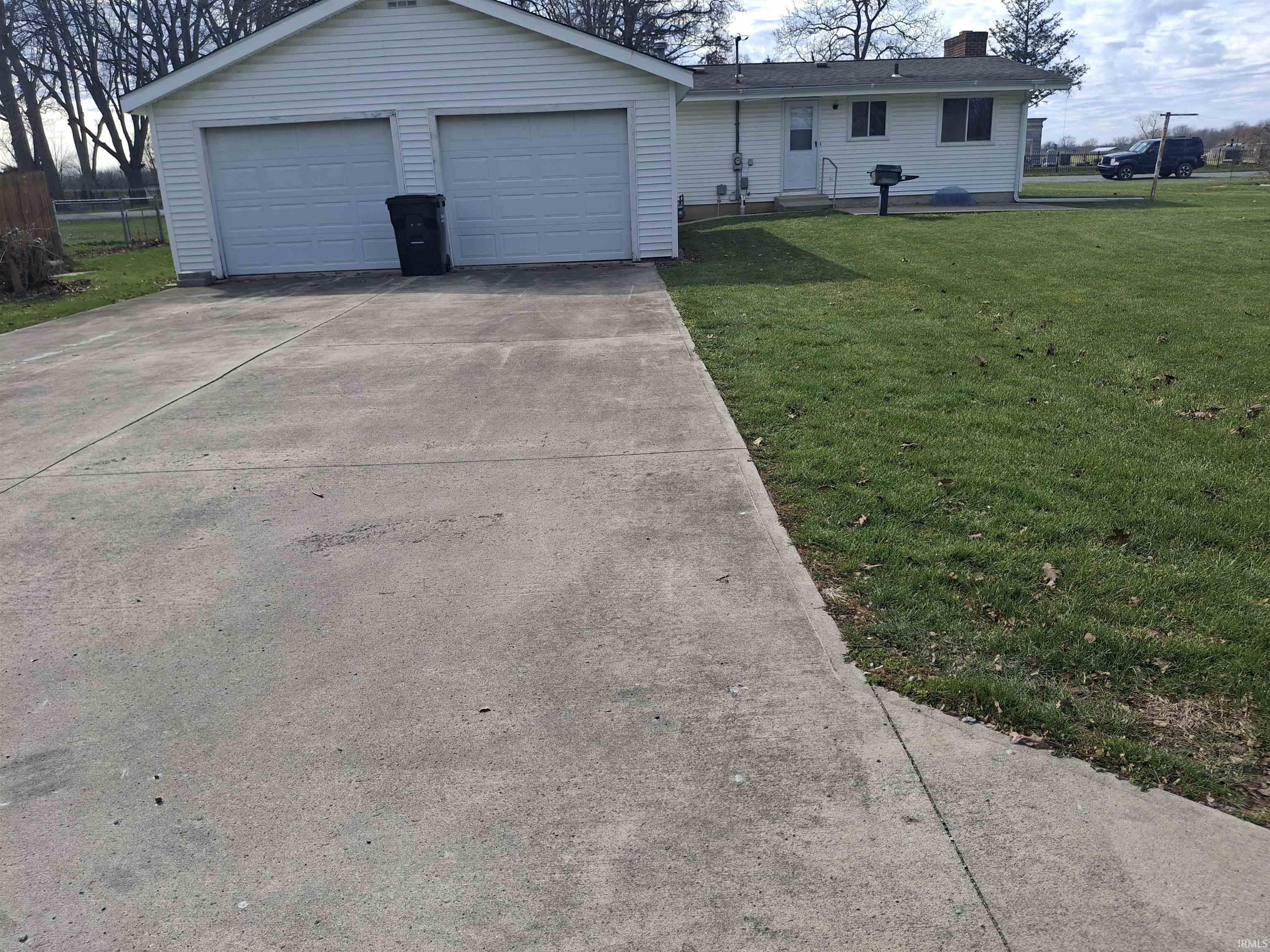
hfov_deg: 69.4
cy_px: 476
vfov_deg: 54.9
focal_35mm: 25
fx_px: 917
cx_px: 635
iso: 32
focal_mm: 4.69
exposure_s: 1/1145
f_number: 1.8
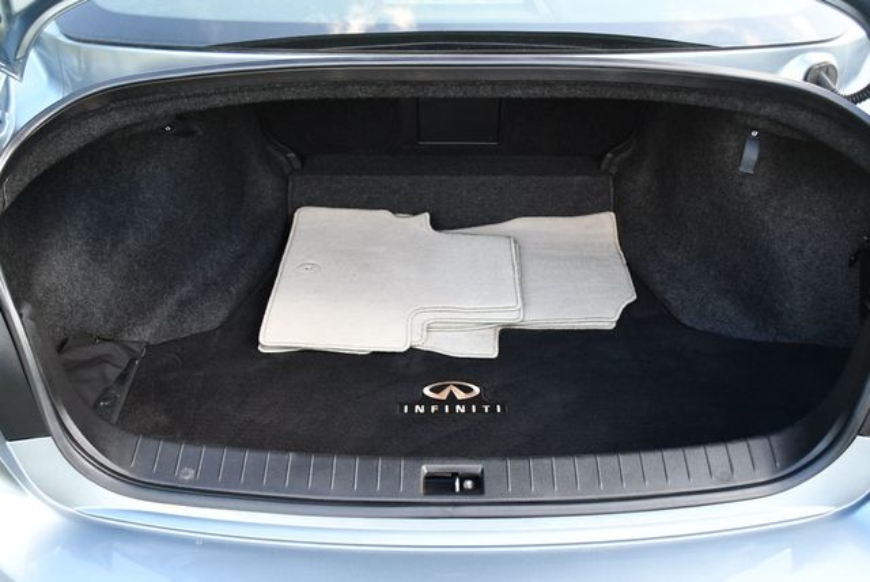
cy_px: 291
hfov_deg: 53.1
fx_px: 871
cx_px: 435
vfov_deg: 36.9
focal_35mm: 36
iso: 640
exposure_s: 1/250
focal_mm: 18
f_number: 3.5
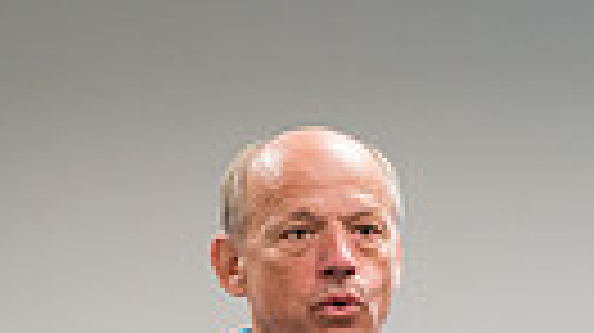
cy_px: 382
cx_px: 364
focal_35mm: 690
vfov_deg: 1.8
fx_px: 10859
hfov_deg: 3.1
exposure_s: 1/125
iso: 3200
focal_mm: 150
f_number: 3.2
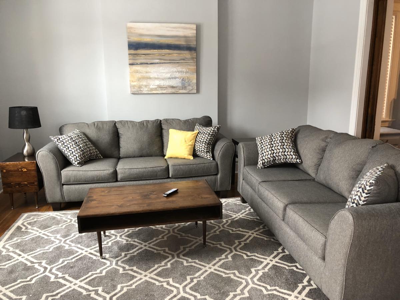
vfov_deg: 49.7
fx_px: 324
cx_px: 200
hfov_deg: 63.4
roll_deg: +0.5
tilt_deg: -12.5
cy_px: 150
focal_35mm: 28
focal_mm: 4
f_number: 1.8
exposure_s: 1/15
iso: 50
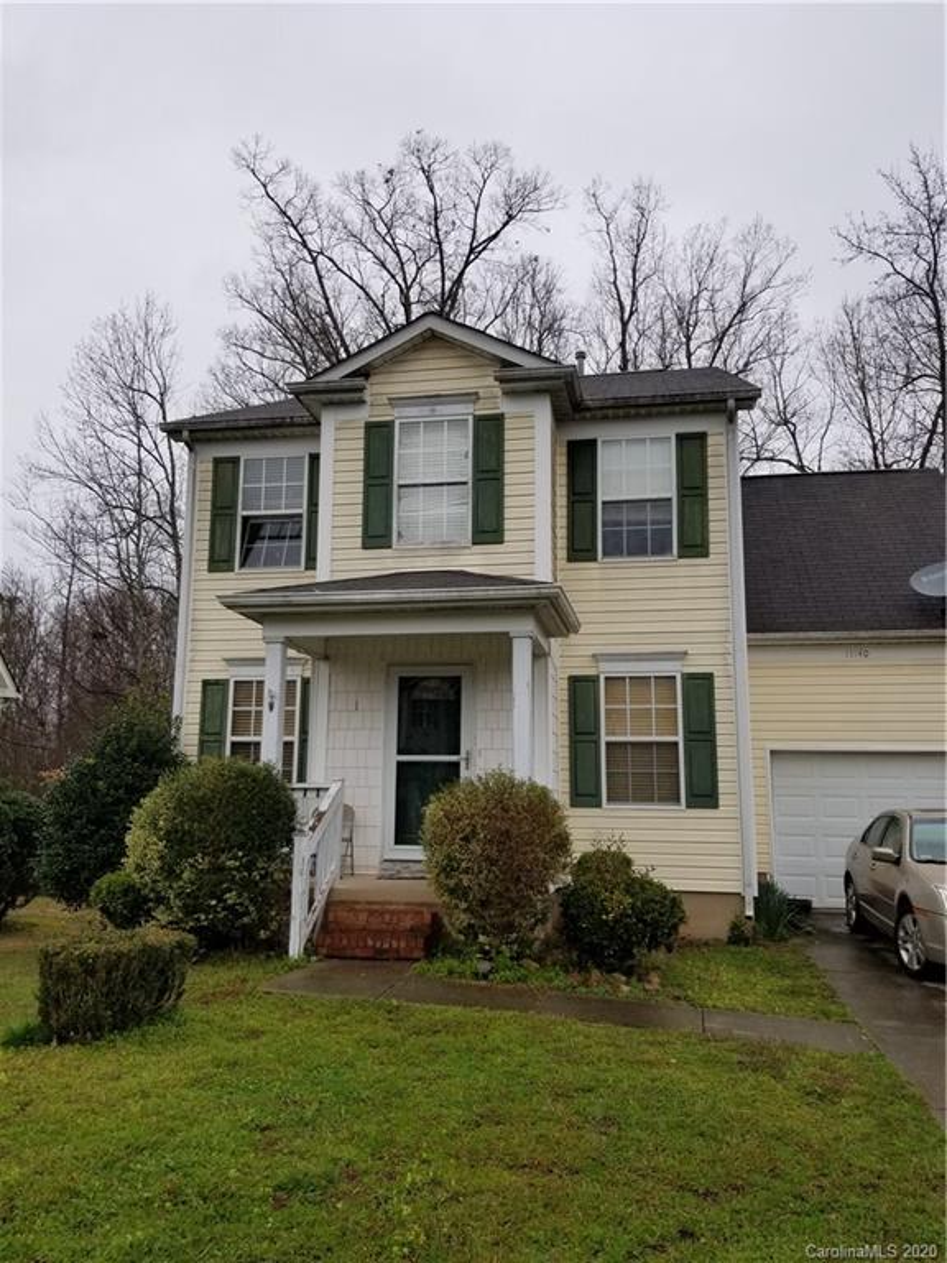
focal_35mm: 26
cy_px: 632
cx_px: 474
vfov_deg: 67.3
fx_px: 948
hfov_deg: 53.1
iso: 50
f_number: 1.7
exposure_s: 1/974
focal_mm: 4.25
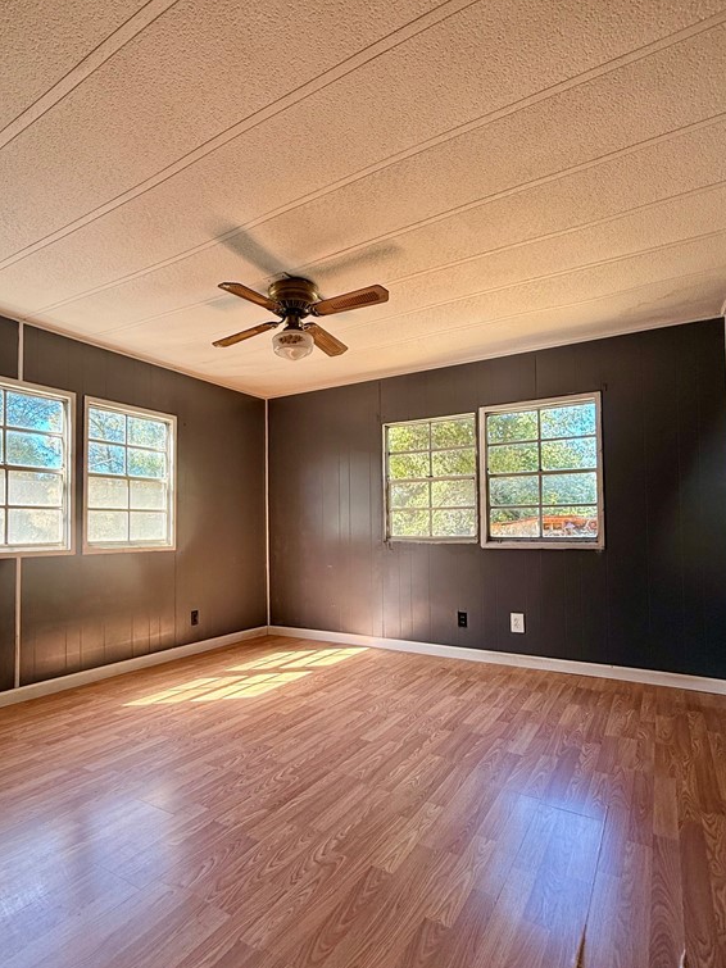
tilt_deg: +2.4
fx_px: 531
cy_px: 514
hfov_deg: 68.2
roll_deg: -0.3
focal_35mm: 19
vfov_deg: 84.6
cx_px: 305
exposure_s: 1/99
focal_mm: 2.22
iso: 80
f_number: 2.2
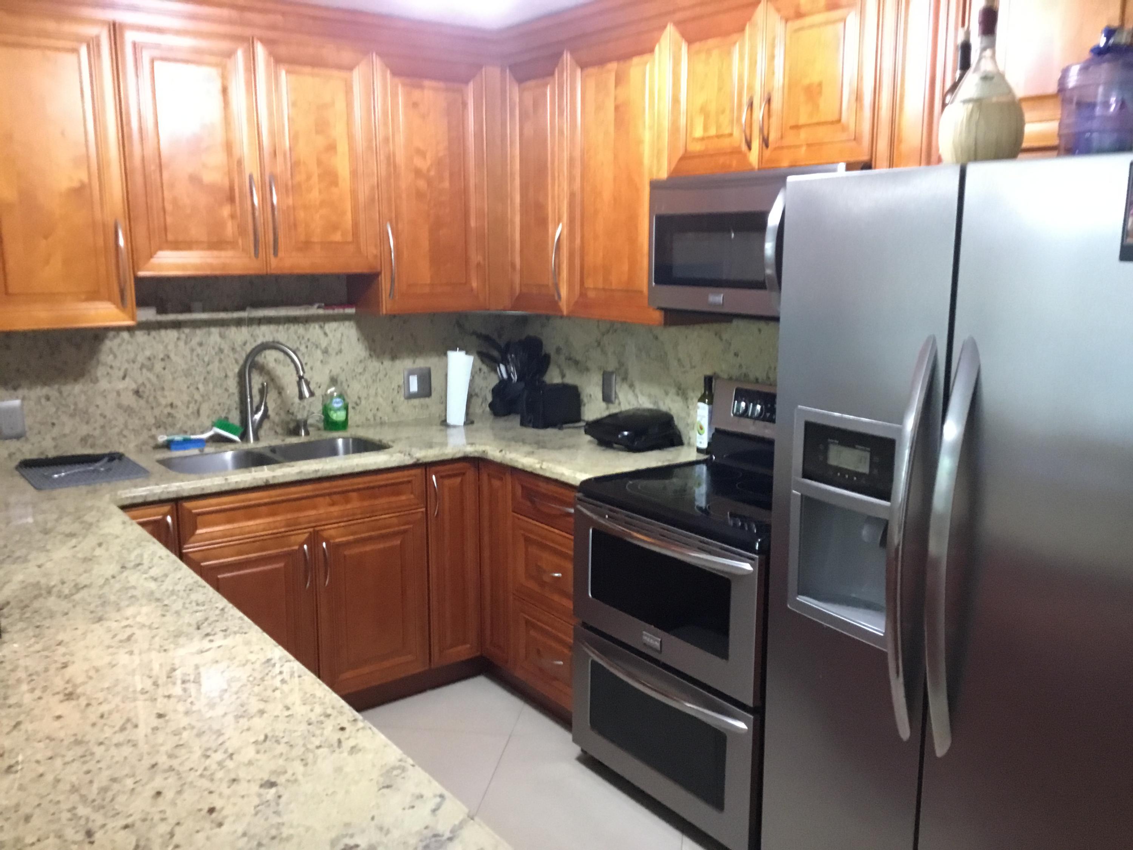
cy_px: 425
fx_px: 1015
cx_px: 566
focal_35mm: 31
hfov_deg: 58.4
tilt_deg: -8.9
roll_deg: +0.0
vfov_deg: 45.4
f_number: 2.4
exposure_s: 1/15
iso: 250
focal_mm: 3.3
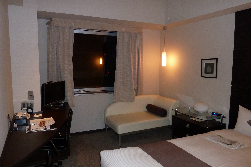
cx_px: 127
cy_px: 85
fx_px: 188
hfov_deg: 67.4
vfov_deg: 47.9
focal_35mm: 27
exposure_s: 1/30
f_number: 3.3
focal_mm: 4.1
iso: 320
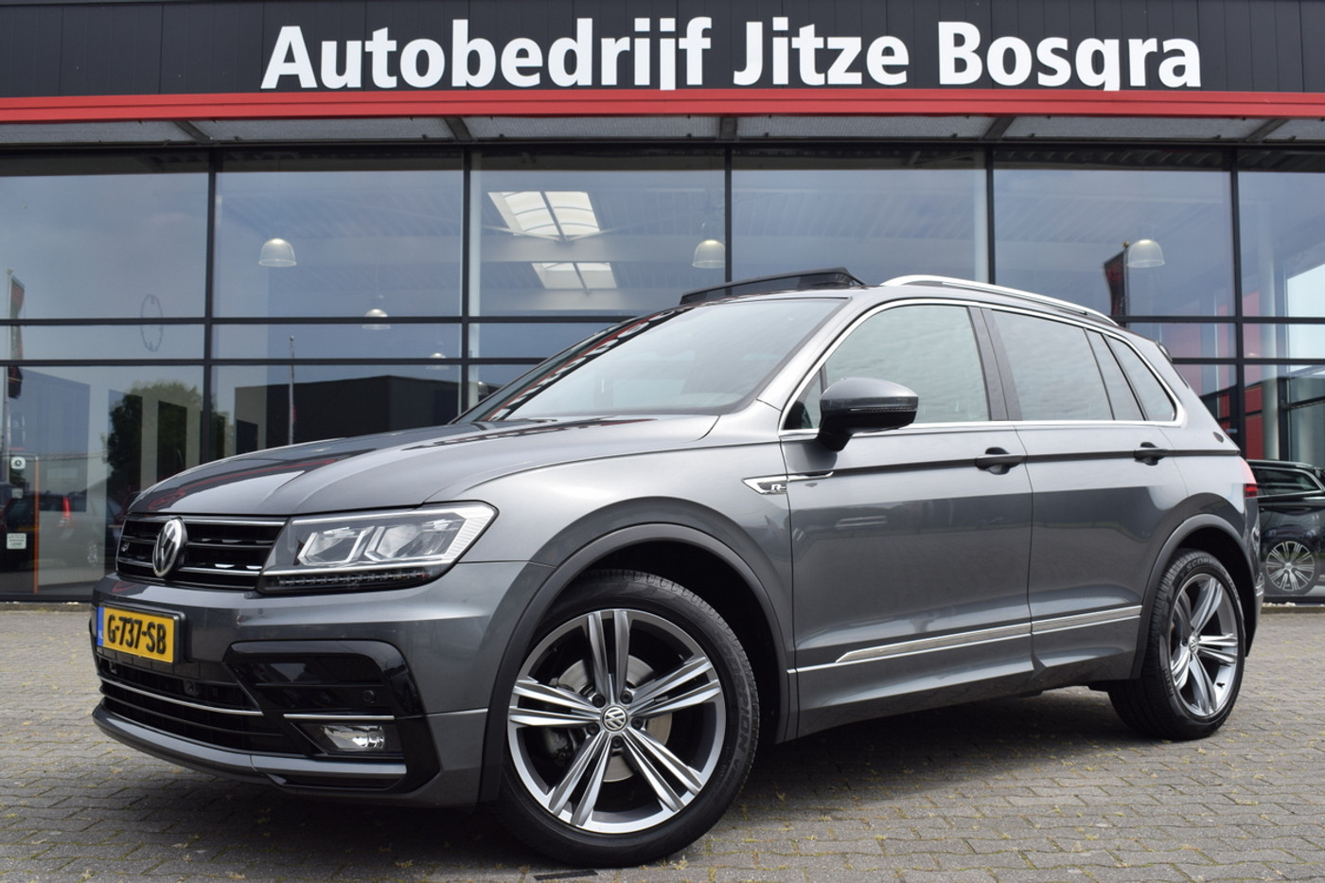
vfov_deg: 35.5
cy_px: 442
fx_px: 1380
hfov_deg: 51.3
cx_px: 662
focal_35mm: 38
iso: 200
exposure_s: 1/320
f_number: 9
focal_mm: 25
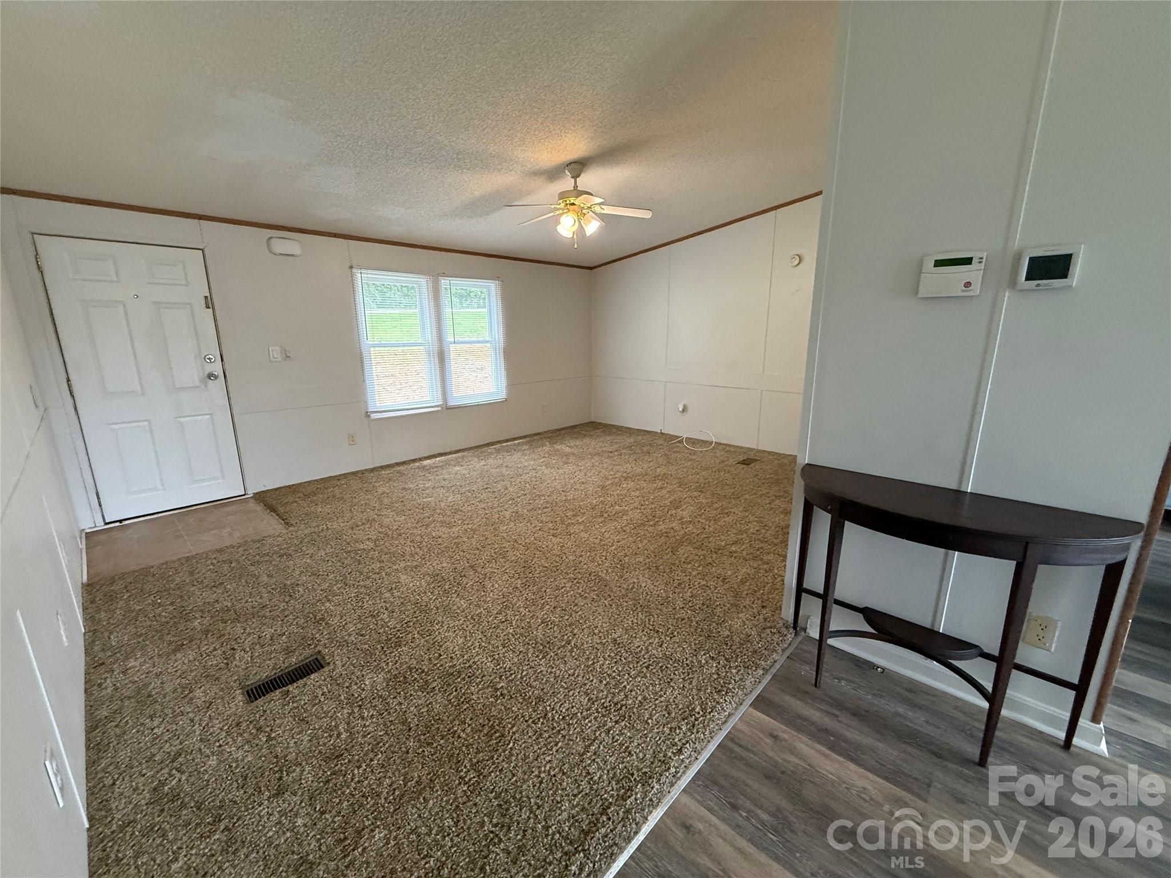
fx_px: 474
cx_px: 586
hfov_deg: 102.1
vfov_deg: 85.7
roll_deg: +0.6
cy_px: 439
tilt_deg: -12.7
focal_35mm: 14
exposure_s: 1/120
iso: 400
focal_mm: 2.22
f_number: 2.2
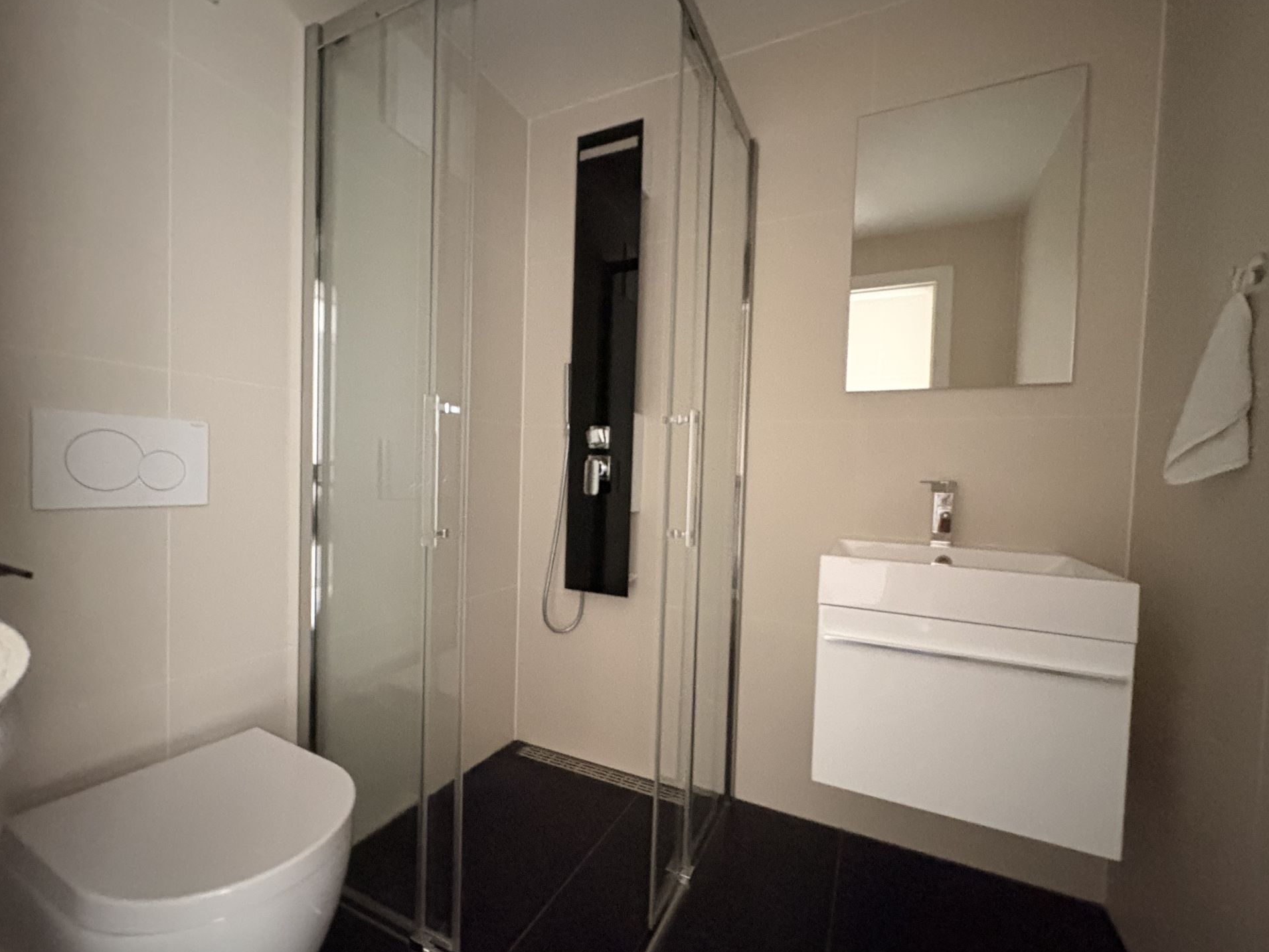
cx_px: 625
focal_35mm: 15
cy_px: 493
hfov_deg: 98.2
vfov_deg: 81.7
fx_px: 550
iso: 1600
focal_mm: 2.22
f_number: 2.2
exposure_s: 1/17
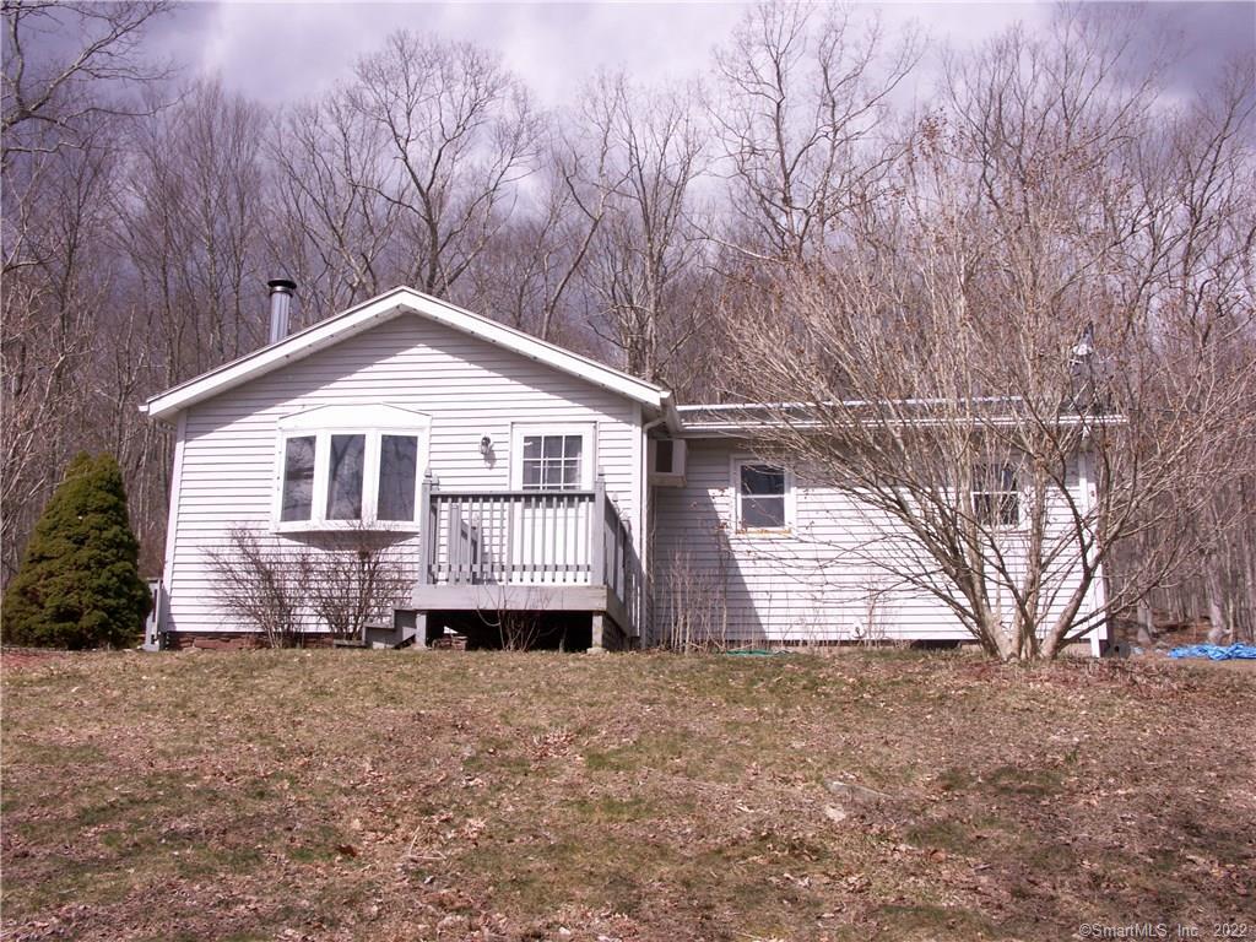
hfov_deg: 51.4
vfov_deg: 39.7
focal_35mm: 36
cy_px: 471
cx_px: 628
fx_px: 1306
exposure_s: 1/400
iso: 64
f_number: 8
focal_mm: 9.26
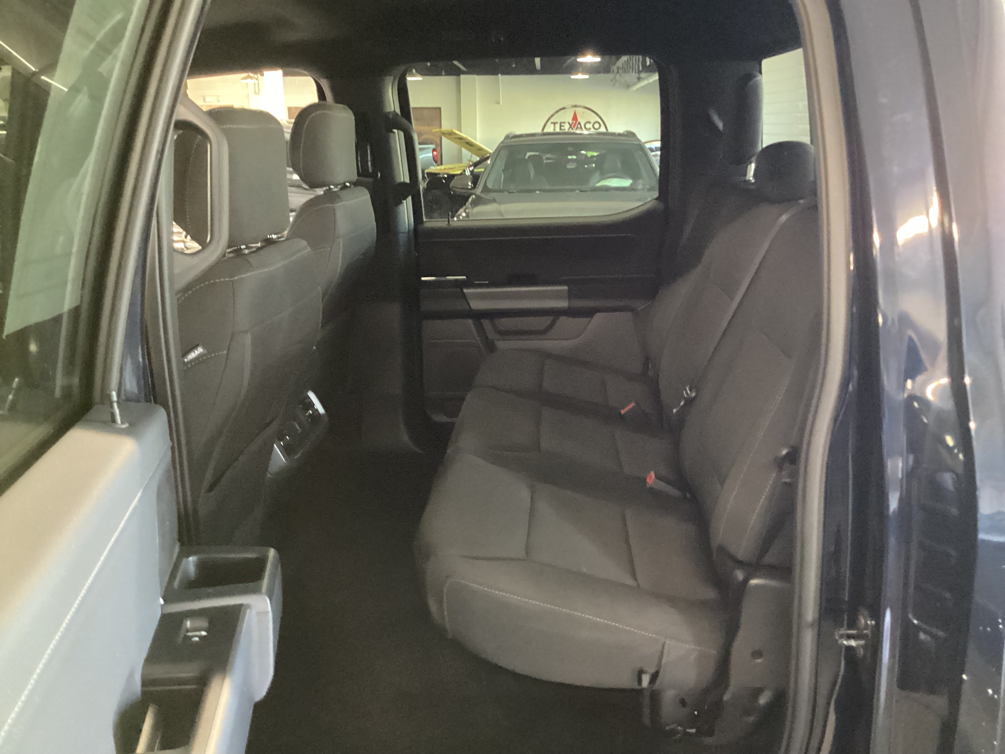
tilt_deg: -17.3
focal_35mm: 31
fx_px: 900
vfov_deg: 45.4
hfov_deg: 58.4
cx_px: 502
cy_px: 377
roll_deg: +0.3
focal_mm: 3.3
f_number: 2.4
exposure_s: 1/20
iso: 640
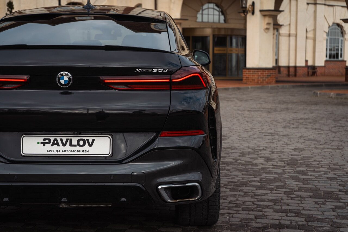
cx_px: 174
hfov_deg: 31.9
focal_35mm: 63
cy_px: 116
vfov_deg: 21.6
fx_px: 609
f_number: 5.6
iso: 125
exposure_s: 1/500
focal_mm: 63
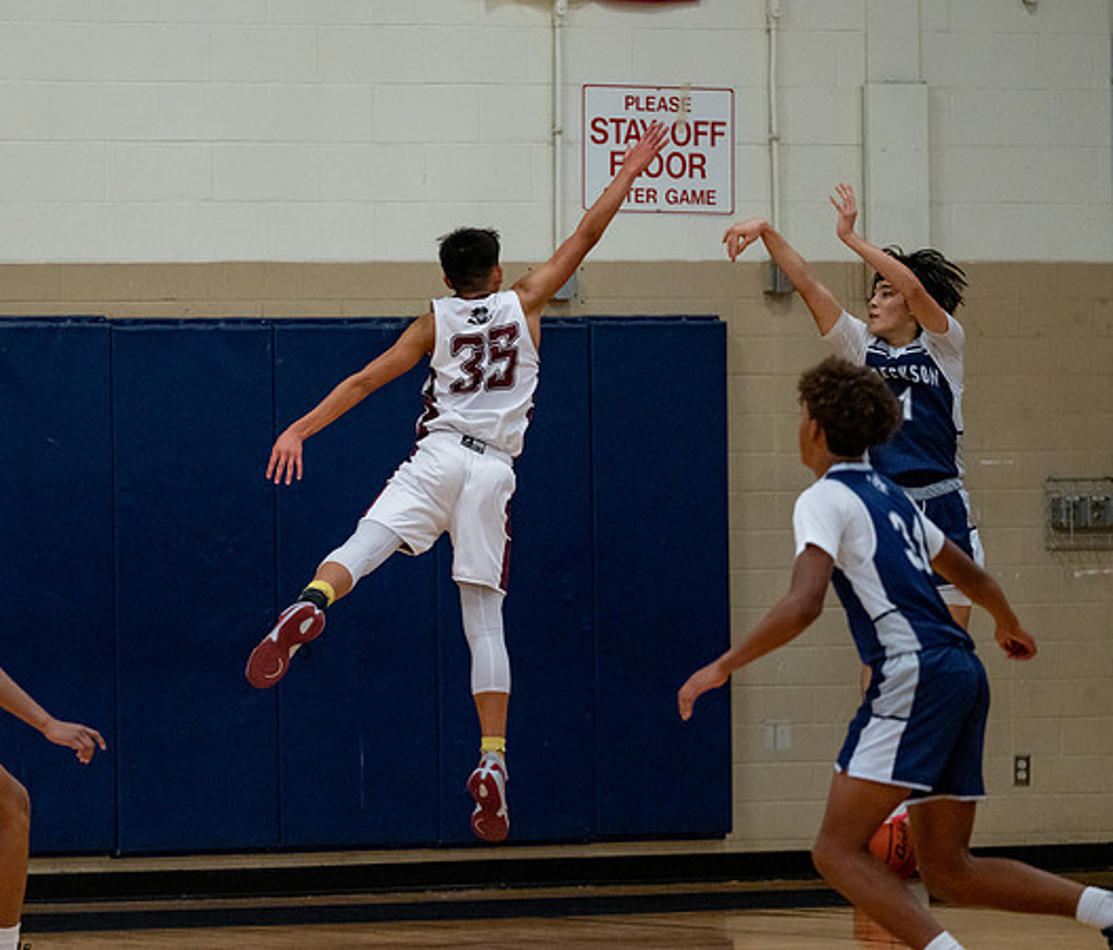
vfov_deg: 5.7
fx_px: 9594
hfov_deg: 6.6
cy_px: 442
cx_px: 249
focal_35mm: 284
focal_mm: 200
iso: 5000
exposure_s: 1/1000
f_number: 2.8
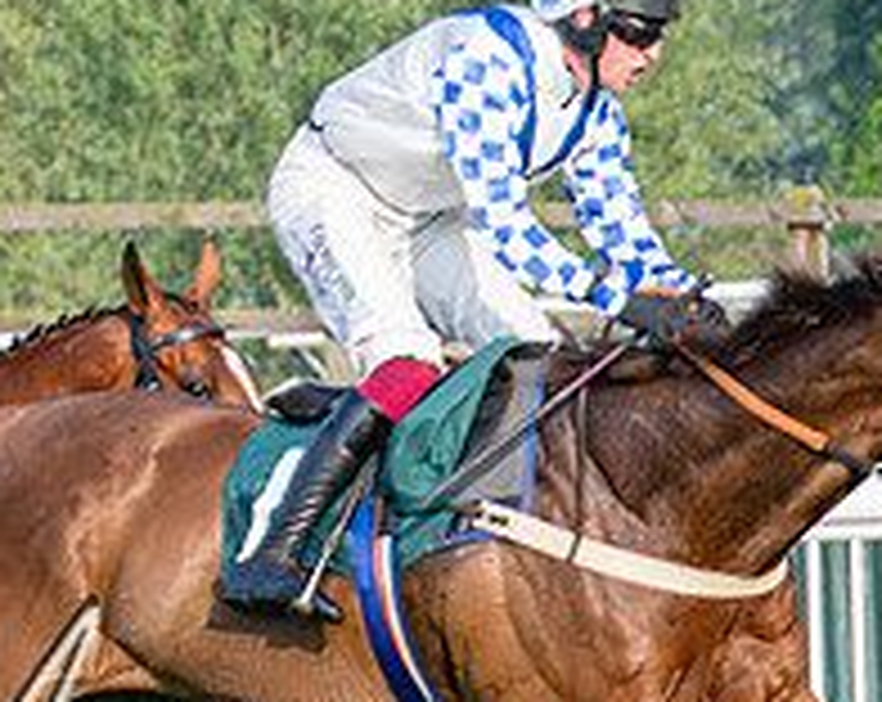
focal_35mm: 620
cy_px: 737
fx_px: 16152
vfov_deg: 2.5
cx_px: 391
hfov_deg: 3.1
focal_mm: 98
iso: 400
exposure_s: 1/2000
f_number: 4
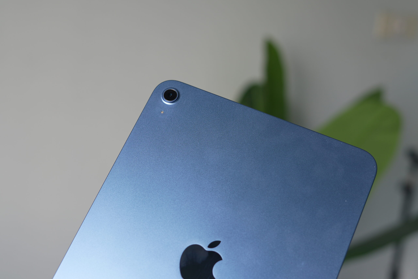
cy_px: 140
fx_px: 581
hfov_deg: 39.6
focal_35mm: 50
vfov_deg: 27.0
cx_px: 209
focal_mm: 50
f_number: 3.5
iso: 320
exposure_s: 1/100
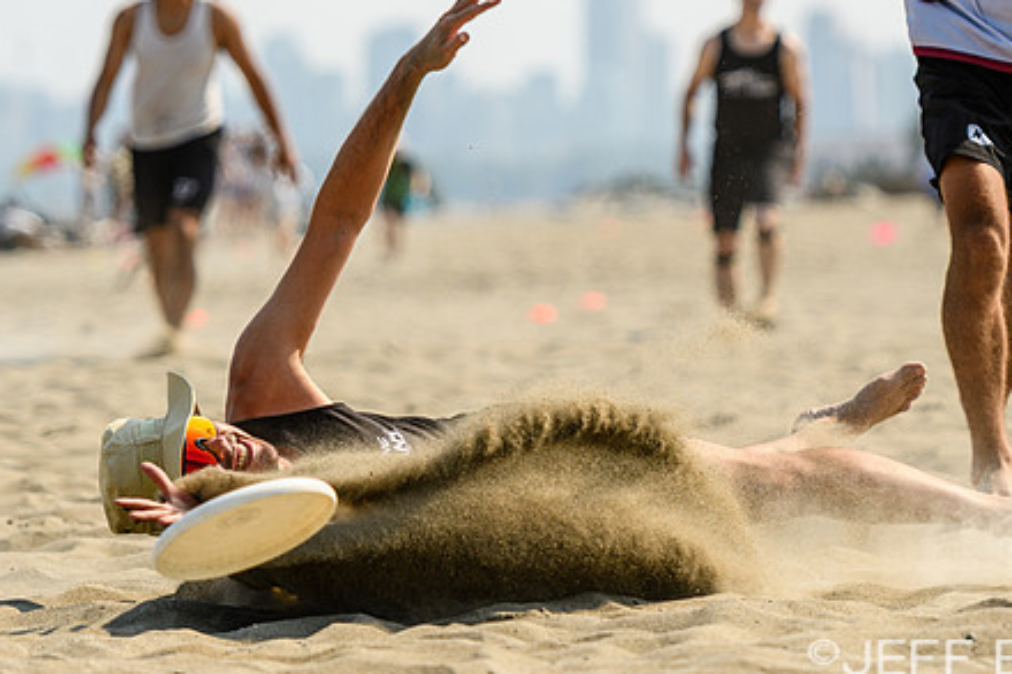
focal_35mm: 277
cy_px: 307
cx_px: 656
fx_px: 7783
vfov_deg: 5.0
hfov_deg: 7.4
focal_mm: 140
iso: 100
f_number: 3.2
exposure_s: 1/1250
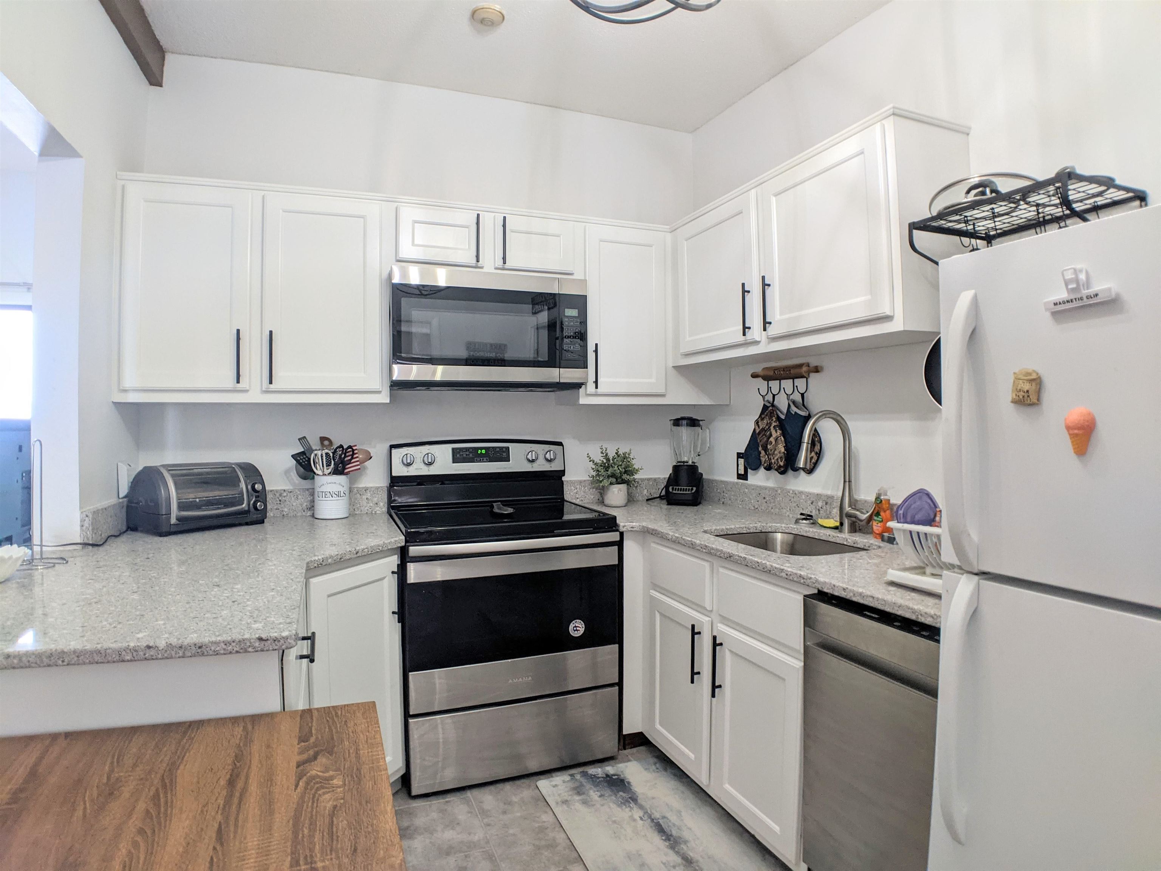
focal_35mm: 27
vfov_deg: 51.4
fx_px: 906
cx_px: 580
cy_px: 436
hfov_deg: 65.3
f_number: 1.8
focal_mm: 4.44
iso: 192
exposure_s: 1/60
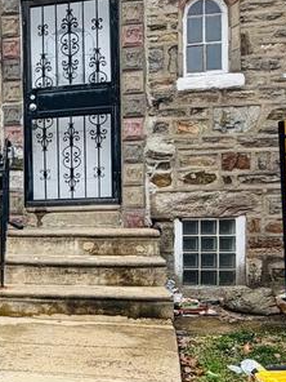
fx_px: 562
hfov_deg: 25.4
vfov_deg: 37.2
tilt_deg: -2.5
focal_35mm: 51
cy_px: 249
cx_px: -63
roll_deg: +1.8
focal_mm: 2.22
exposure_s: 1/340
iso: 50
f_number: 2.2
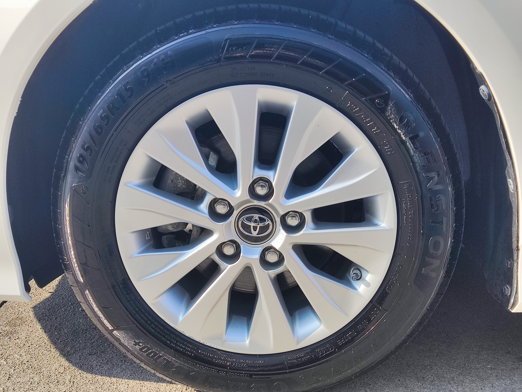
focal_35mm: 35
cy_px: 196
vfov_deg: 40.7
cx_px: 261
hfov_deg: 52.6
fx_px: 528
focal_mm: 4.71
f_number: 1.79
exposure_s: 1/917
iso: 50
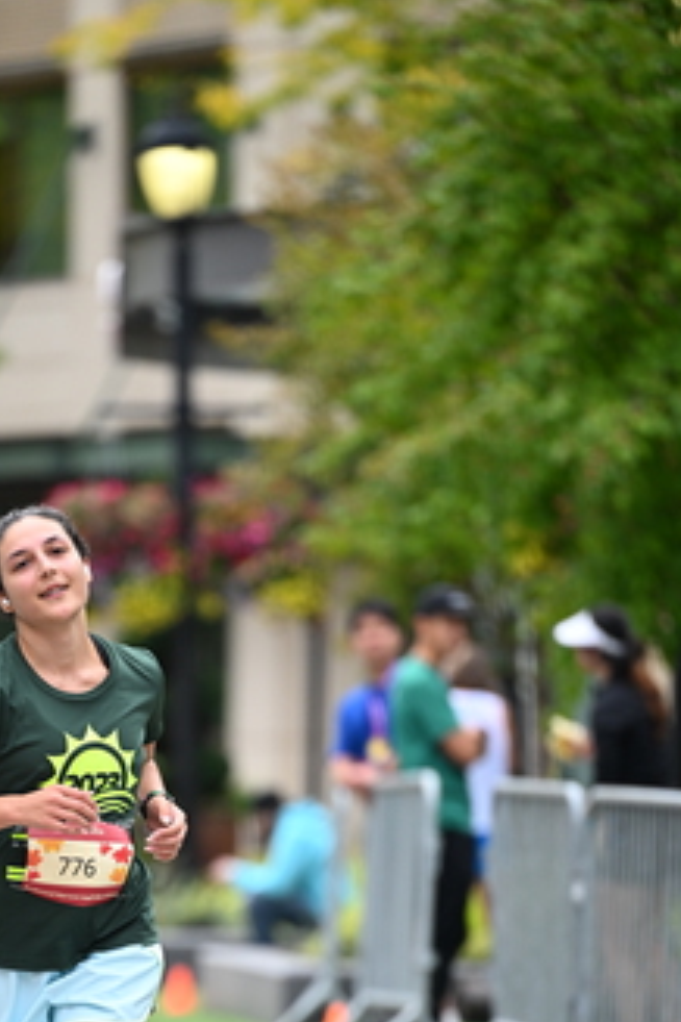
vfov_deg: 6.1
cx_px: 176
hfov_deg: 4.1
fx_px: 9533
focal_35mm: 336
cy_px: 847
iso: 640
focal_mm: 200
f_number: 2.8
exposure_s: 1/2000
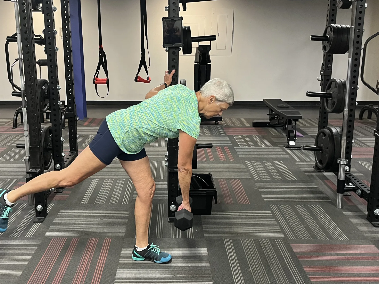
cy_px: 121
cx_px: 166
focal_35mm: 36
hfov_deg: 51.2
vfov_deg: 39.6
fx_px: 394
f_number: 1.6
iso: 400
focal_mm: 5.1
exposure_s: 1/40
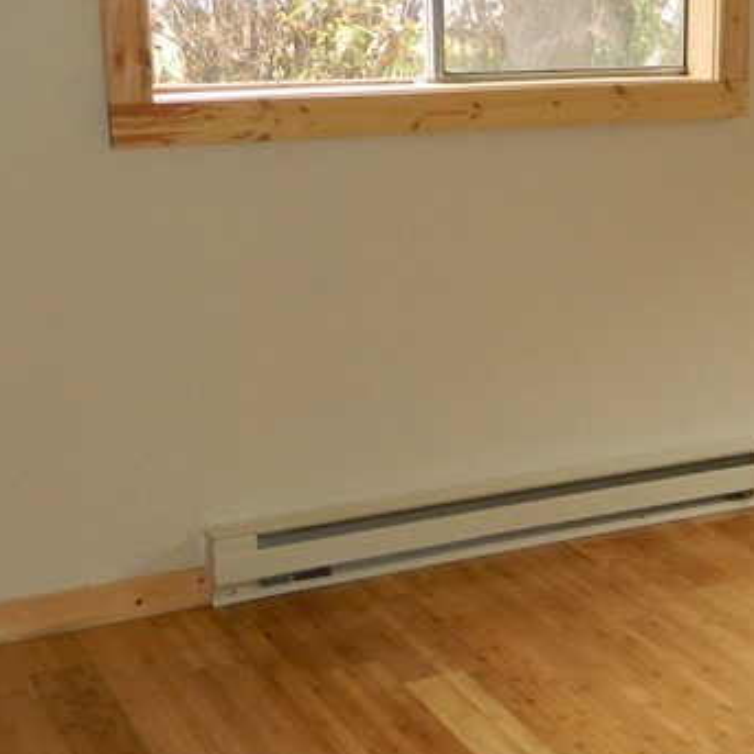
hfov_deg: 25.4
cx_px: 662
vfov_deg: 26.1
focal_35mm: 66
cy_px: 435
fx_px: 1626
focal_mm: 4.5
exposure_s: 1/30
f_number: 3.1
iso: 200
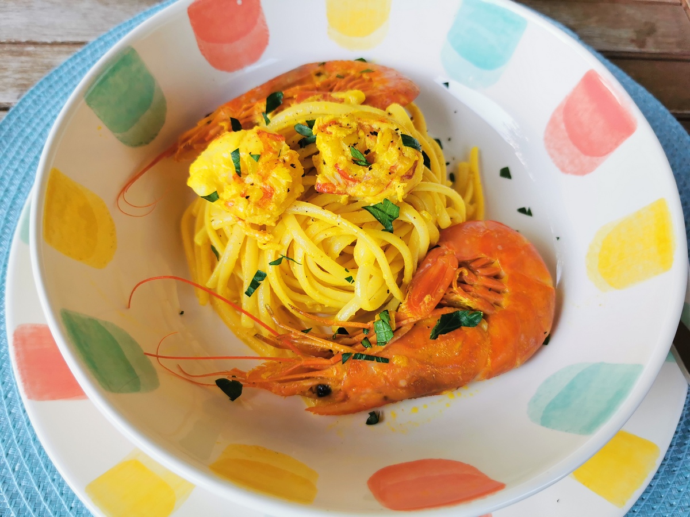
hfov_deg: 65.3
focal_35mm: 27
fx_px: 538
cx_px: 345
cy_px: 258
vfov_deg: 51.4
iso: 50
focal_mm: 5.56
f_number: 1.6
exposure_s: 1/365
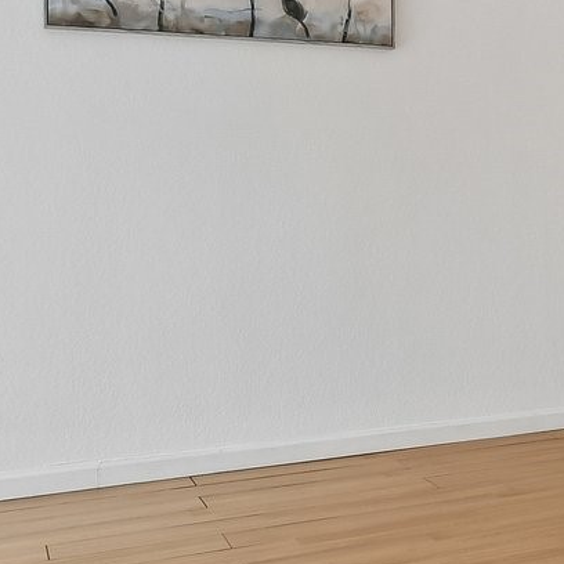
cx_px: 1034
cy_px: 77
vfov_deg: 26.2
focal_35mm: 64
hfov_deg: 19.5
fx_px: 1180
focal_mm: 10
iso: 400
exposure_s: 1/20
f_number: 8
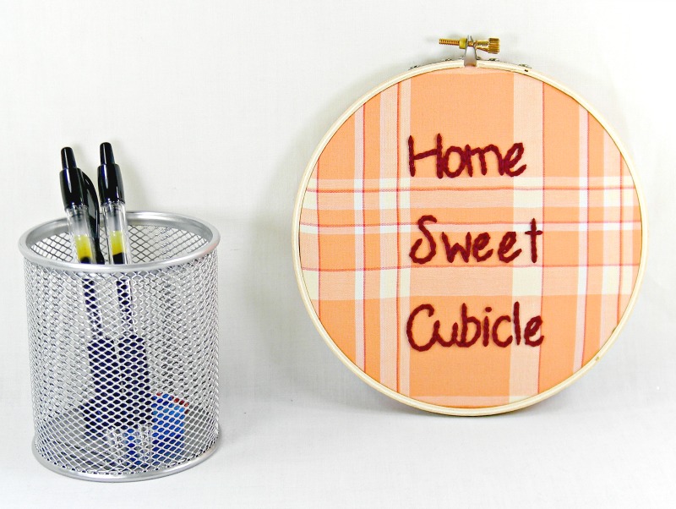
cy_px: 254
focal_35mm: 47
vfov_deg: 30.9
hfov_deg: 40.4
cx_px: 338
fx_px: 919
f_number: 3.9
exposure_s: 1/114
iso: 80
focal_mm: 8.6
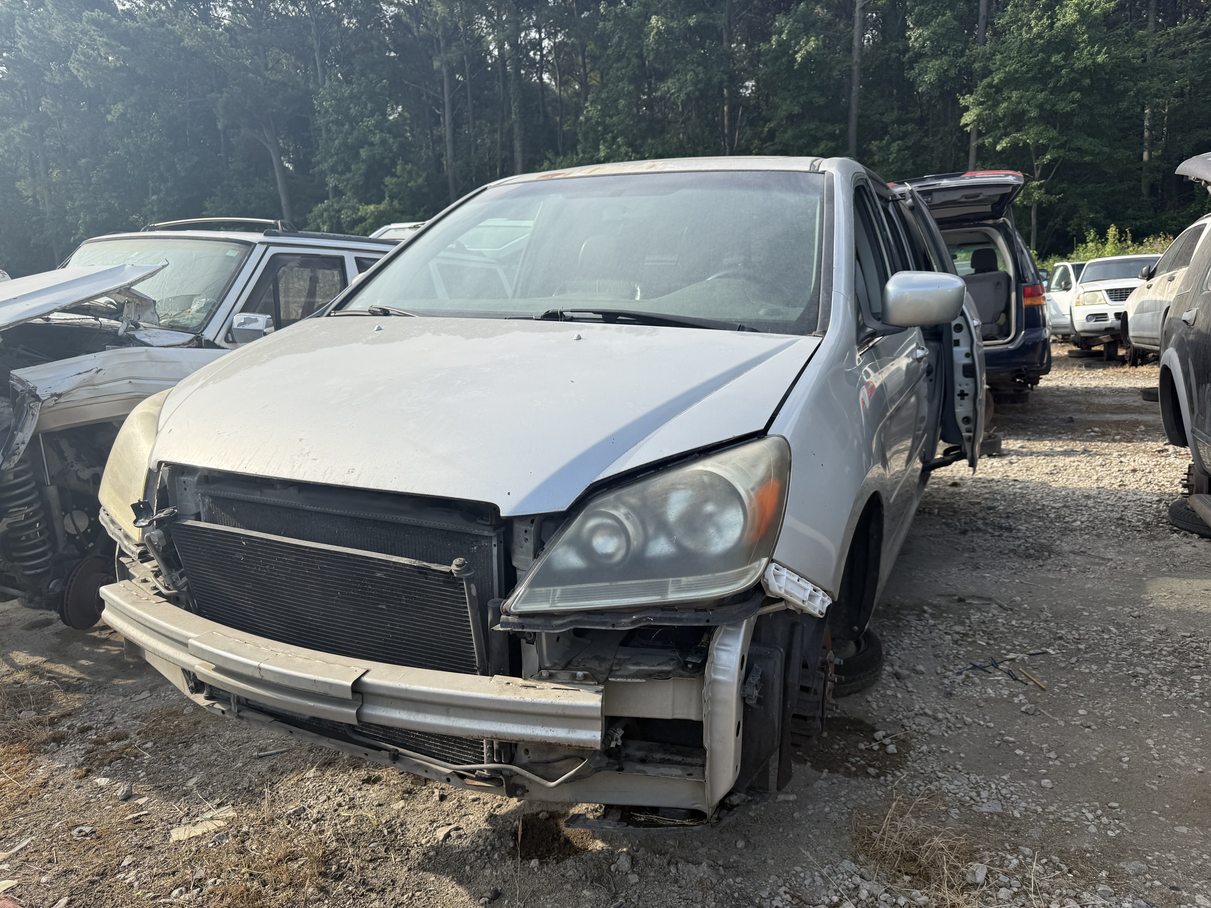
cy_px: 454
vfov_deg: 56.8
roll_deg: +2.7
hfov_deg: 71.6
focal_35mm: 24
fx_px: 840
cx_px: 606
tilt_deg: -10.1
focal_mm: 6.76
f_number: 1.78
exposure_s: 1/2232
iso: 80
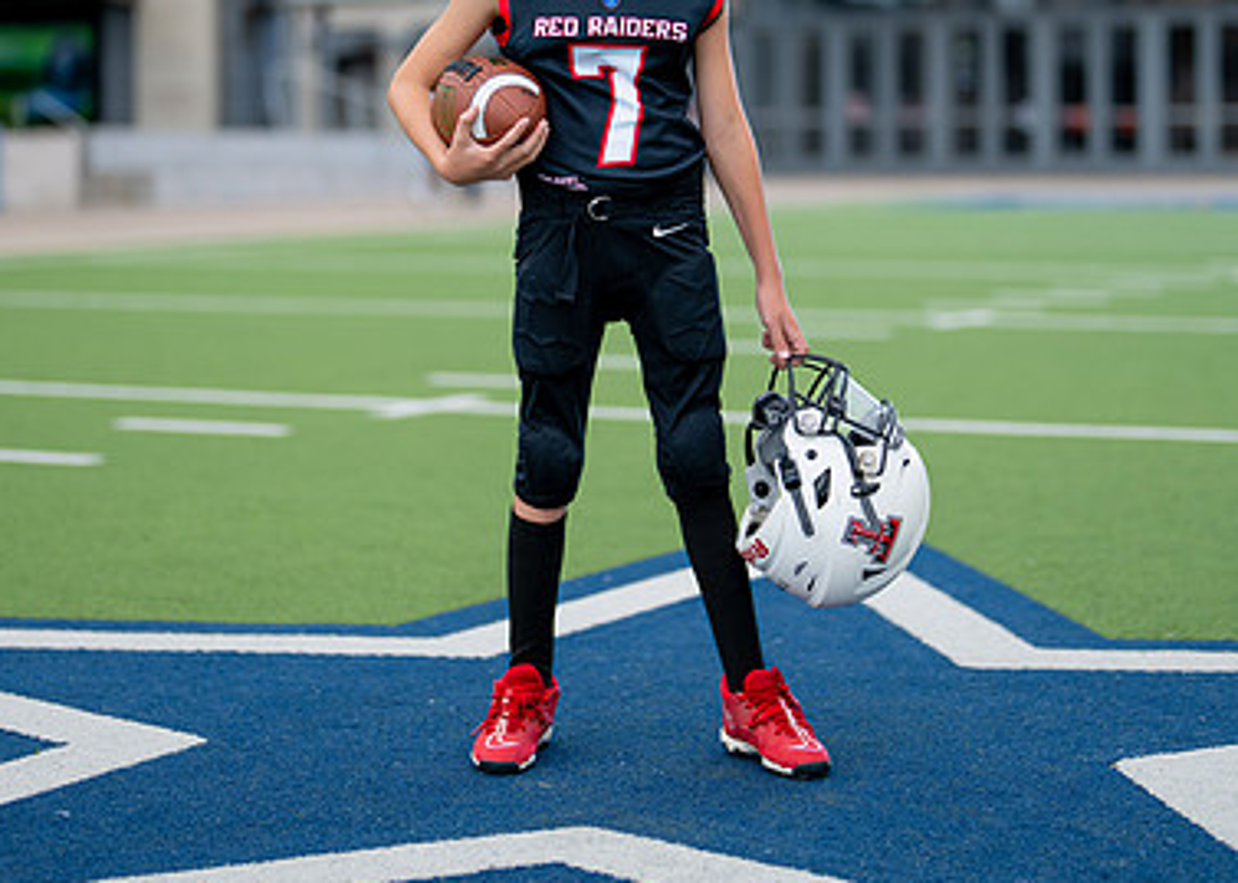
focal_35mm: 92
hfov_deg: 21.7
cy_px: 185
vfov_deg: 15.5
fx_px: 3234
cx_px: 619
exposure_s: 1/1000
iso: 100
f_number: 1.2
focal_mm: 50
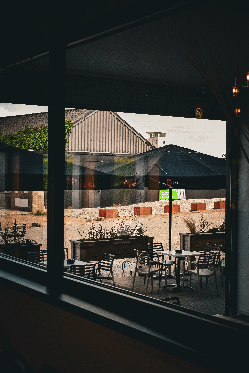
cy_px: 186
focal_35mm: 54
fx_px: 560
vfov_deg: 36.9
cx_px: 124
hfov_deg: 25.1
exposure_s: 1/250
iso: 400
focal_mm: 36
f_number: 8
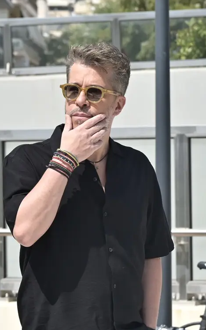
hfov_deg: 5.7
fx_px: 2084
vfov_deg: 9.0
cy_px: 161
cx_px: 98
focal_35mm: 232
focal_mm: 95
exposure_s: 1/500
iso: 200
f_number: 8
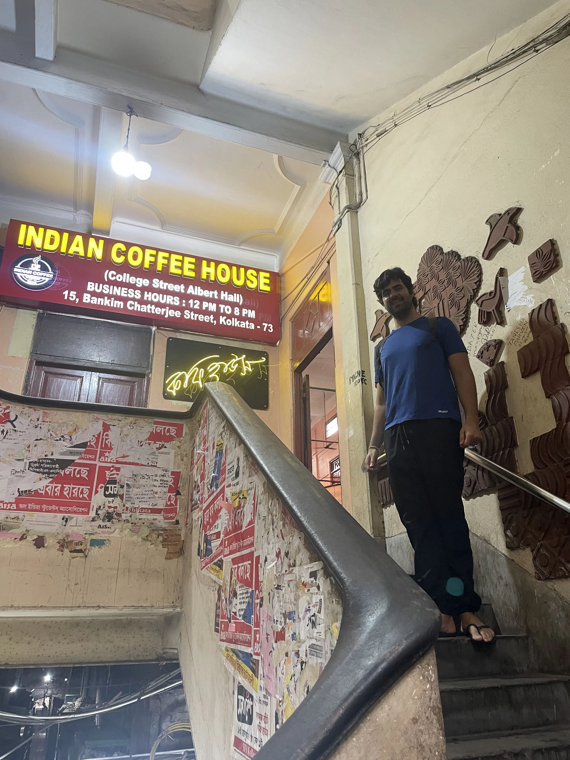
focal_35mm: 26
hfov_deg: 53.1
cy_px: 380
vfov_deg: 67.3
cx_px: 285
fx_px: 571
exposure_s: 1/50
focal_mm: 4.2
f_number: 1.6
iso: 160
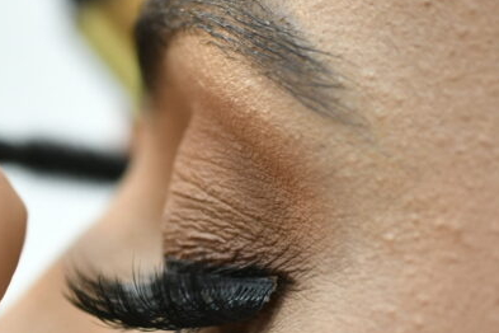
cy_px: 356
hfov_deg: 9.0
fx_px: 3174
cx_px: 269
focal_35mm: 229
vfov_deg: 6.0
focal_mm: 60
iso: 800
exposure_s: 1/100
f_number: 4.5
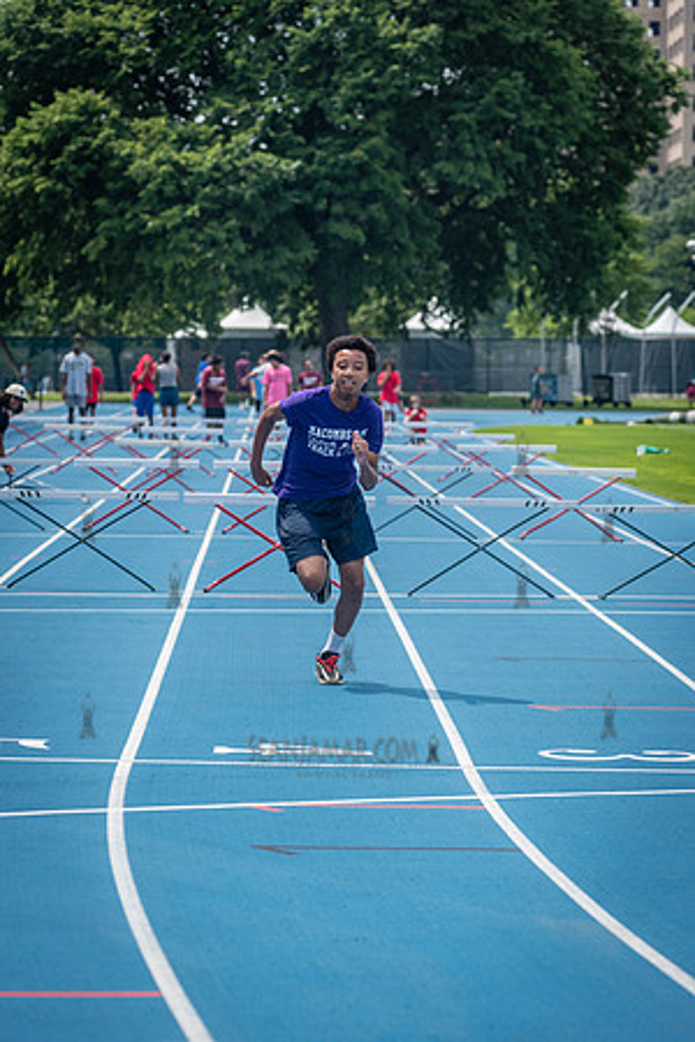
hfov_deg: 11.0
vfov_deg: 16.4
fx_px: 3620
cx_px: 348
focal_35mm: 125
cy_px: 521
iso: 160
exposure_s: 1/1000
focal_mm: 125
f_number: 5
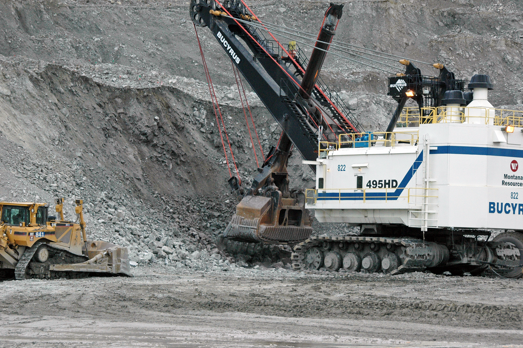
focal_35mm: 120
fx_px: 1735
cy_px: 167
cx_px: 260
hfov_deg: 17.1
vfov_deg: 11.4
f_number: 8
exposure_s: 1/200
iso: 400
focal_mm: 75
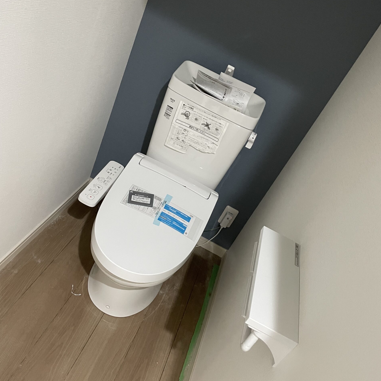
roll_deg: -26.3
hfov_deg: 52.5
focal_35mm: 31
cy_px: 190
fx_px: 386
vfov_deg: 52.5
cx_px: 192
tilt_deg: -31.3
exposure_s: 1/60
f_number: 1.6
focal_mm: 4.2
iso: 500
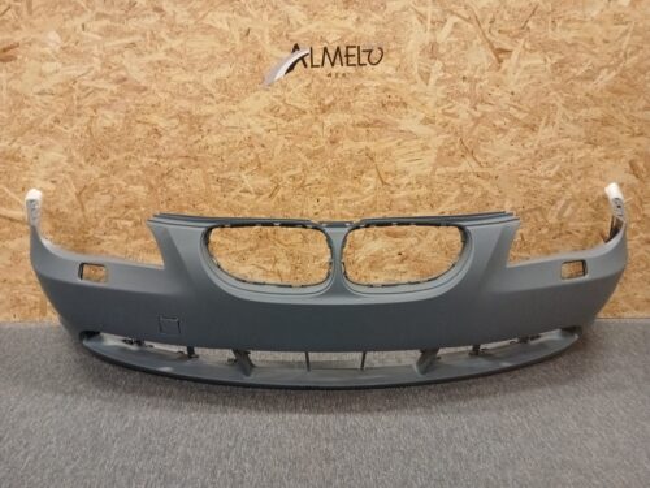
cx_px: 325
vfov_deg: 53.1
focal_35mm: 26
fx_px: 488
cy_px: 244
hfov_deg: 67.3
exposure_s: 1/25
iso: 250
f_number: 1.8
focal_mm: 3.98
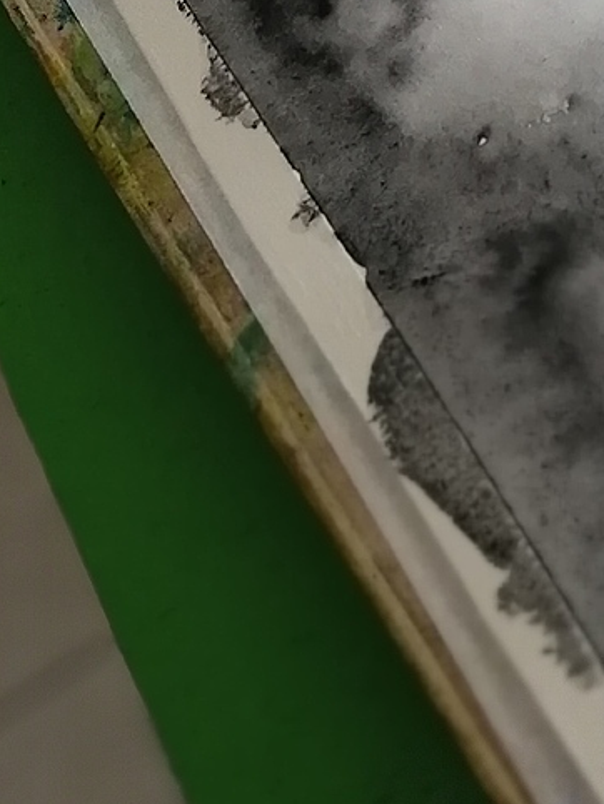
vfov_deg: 19.5
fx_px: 2138
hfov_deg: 15.0
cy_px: -273
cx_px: 876
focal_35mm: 92
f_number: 4
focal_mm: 3.62
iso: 100
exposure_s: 1/50
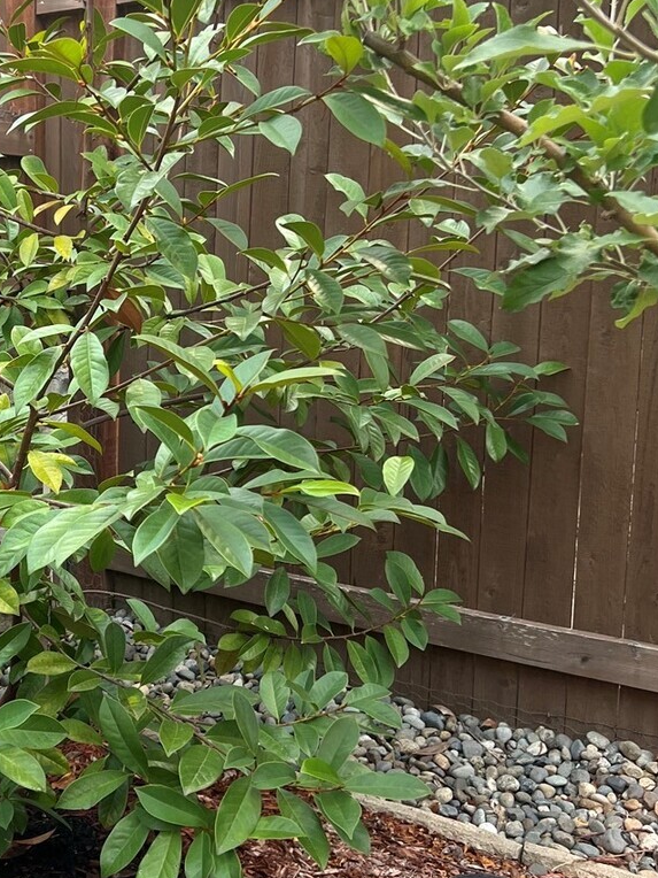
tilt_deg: -7.1
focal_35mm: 49
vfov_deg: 38.8
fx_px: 1242
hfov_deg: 28.6
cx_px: 70
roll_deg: -2.0
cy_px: 377
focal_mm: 5.7
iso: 40
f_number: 1.5
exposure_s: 1/222
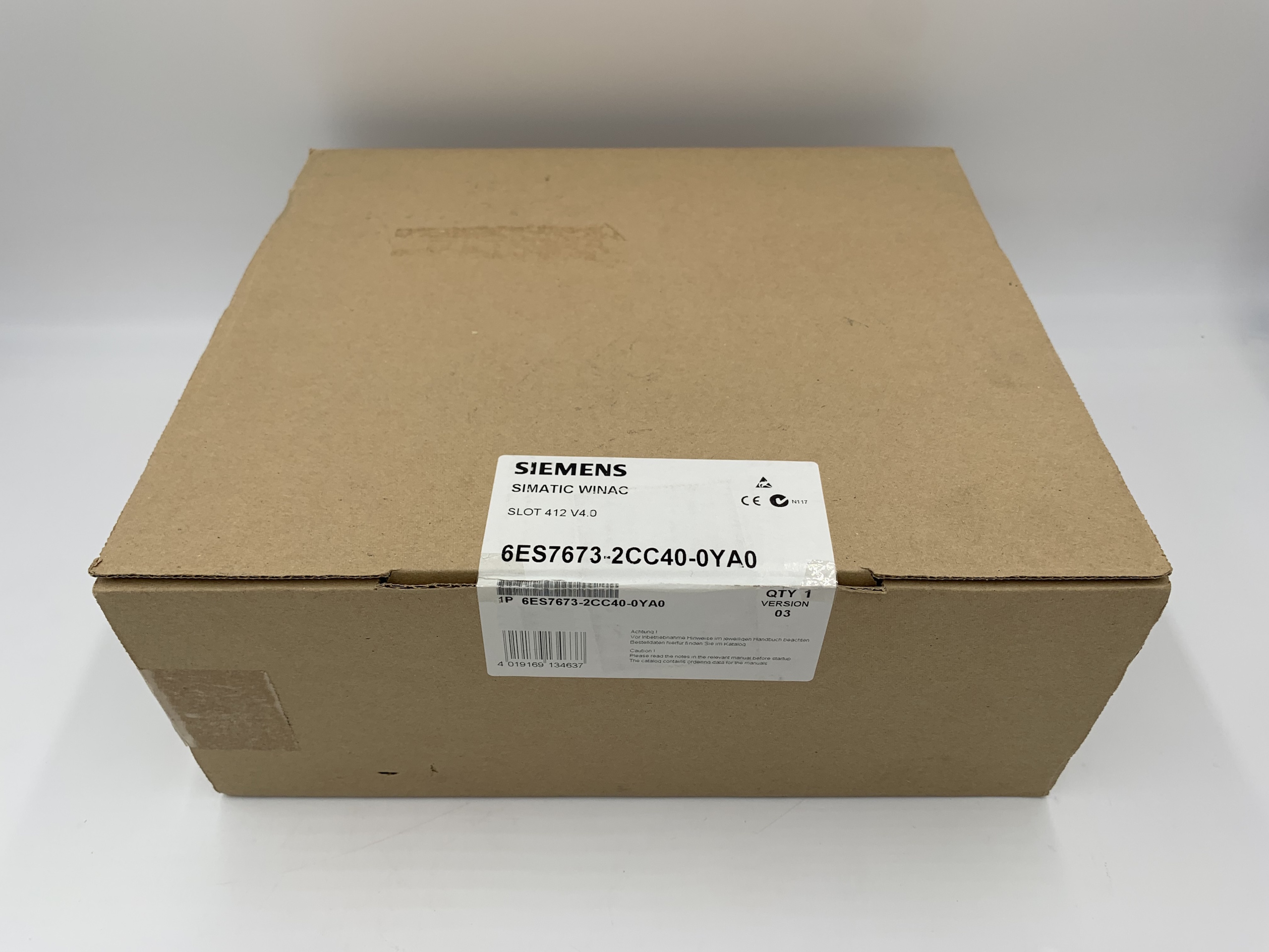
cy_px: 476
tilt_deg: -44.7
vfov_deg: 53.1
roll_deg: +0.7
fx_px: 953
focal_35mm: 26
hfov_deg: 67.3
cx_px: 634
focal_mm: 4.25
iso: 25
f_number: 1.8
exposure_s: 1/375
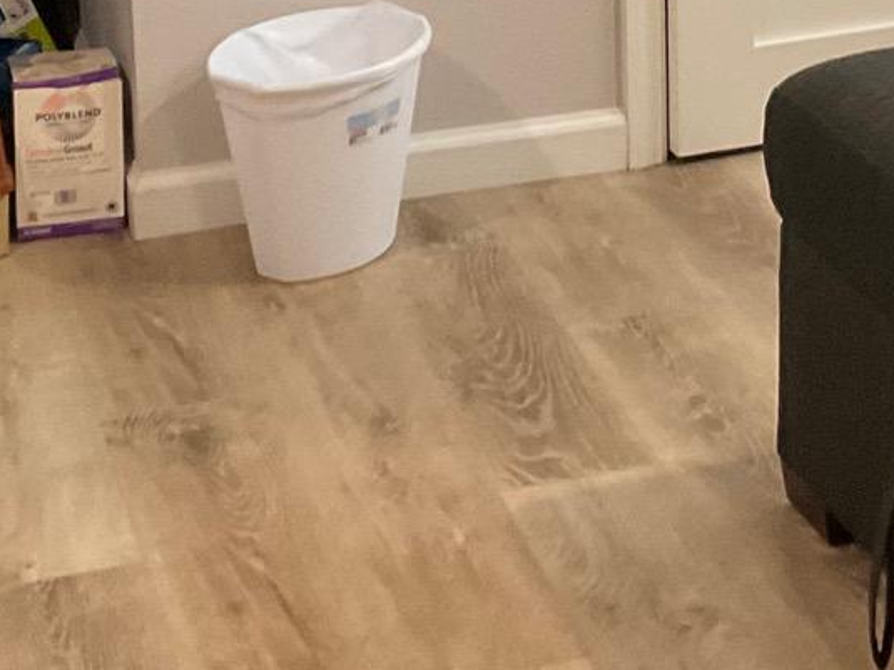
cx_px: 799
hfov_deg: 17.5
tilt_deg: -12.0
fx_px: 2866
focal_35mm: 111
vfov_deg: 12.7
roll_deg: -0.7
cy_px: -292
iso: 100
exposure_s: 1/60
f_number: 1.8
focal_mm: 3
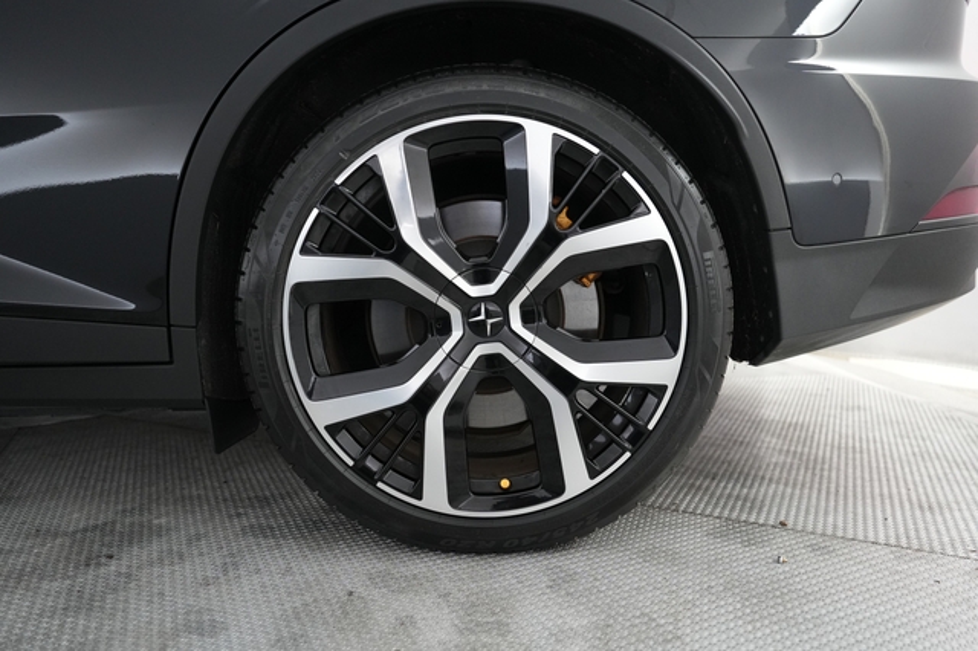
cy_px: 326
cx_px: 489
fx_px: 652
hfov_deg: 73.8
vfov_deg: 53.1
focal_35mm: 24
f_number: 2.8
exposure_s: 1/160
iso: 3200
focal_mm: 24
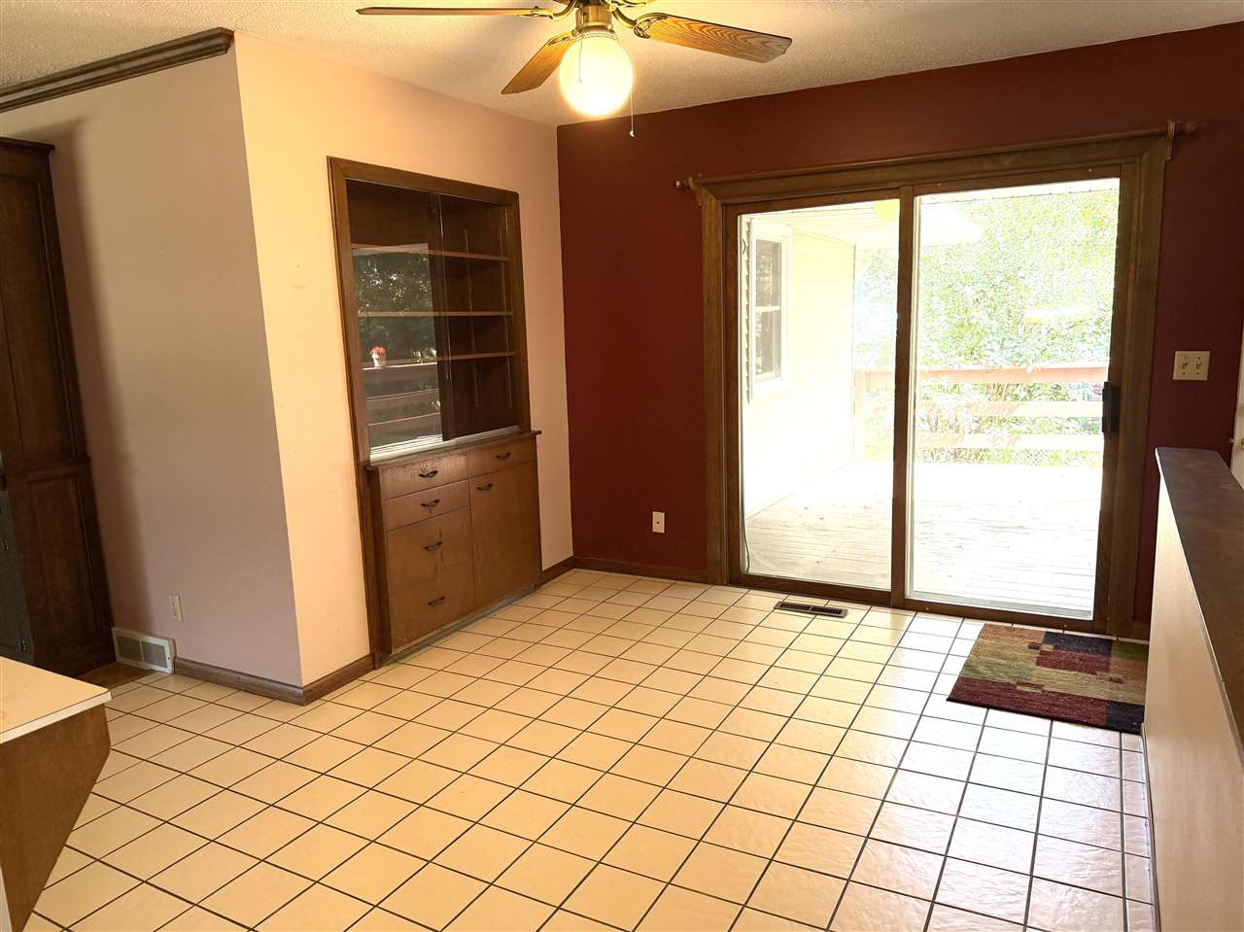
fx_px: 862
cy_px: 466
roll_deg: +2.1
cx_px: 622
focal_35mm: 24
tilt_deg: -10.1
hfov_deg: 71.6
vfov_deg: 56.8
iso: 160
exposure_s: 1/137
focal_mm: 6.76
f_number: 1.78
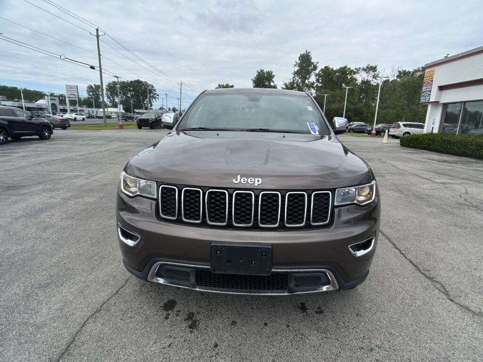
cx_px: 242
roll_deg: -2.9
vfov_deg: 53.1
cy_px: 181
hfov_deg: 67.3
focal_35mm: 26
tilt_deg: -13.0
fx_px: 363
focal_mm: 5.7
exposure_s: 1/2571
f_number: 1.5
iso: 50
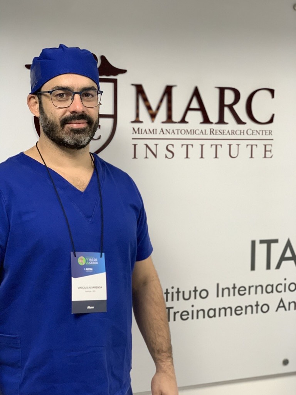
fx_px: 593
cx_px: 148
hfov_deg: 28.0
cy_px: 198
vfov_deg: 36.8
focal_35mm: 52
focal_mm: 6
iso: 160
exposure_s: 1/60
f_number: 2.4
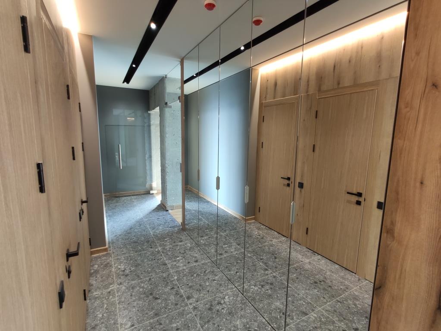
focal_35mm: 15
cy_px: 166
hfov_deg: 98.2
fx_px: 191
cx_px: 220
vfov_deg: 81.8
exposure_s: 1/33
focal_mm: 2.25
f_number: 2.2
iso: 810
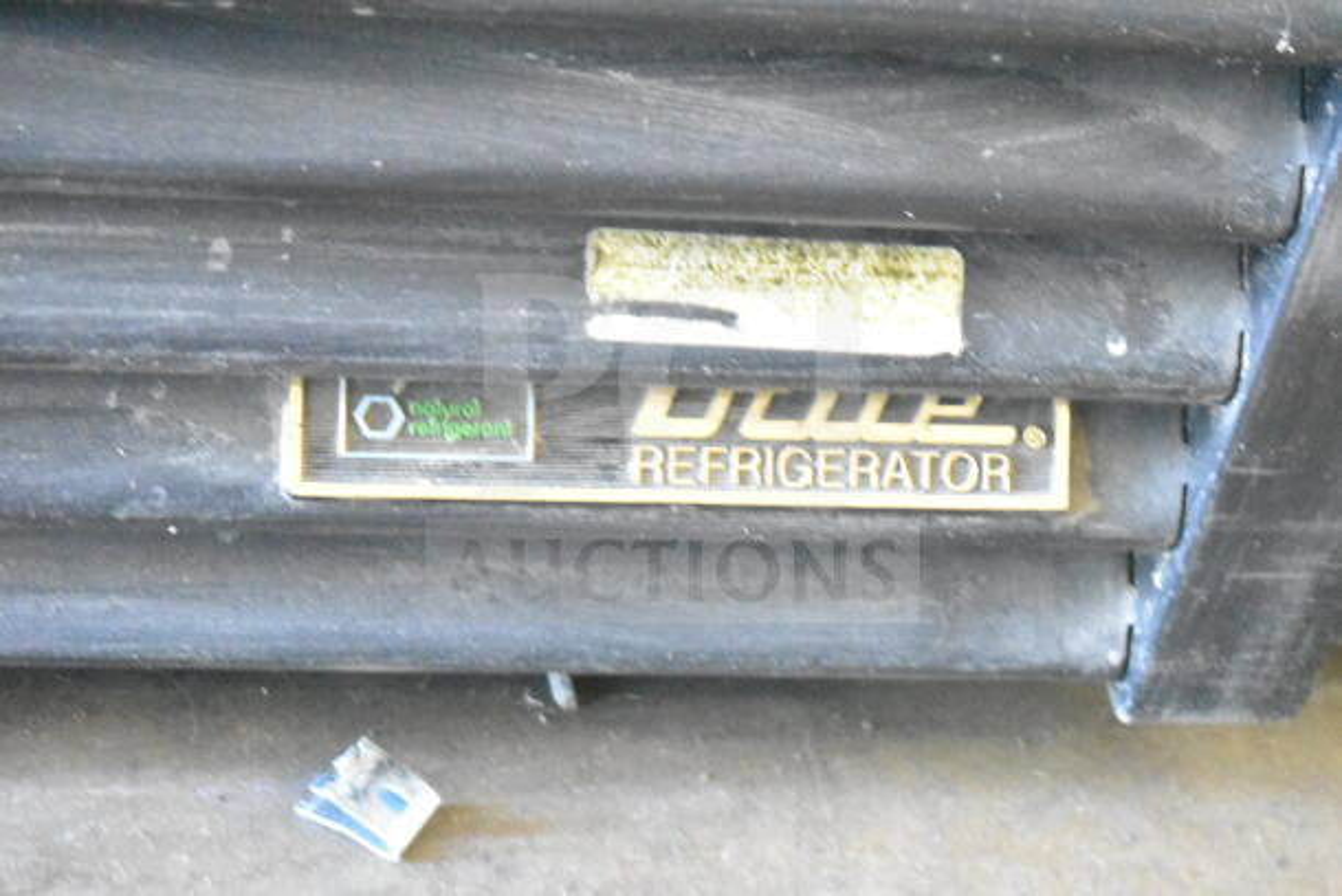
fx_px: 3076
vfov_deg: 16.6
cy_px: 448
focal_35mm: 82
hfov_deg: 24.6
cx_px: 671
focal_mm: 55
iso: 25600
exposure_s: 1/40
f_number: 5.6
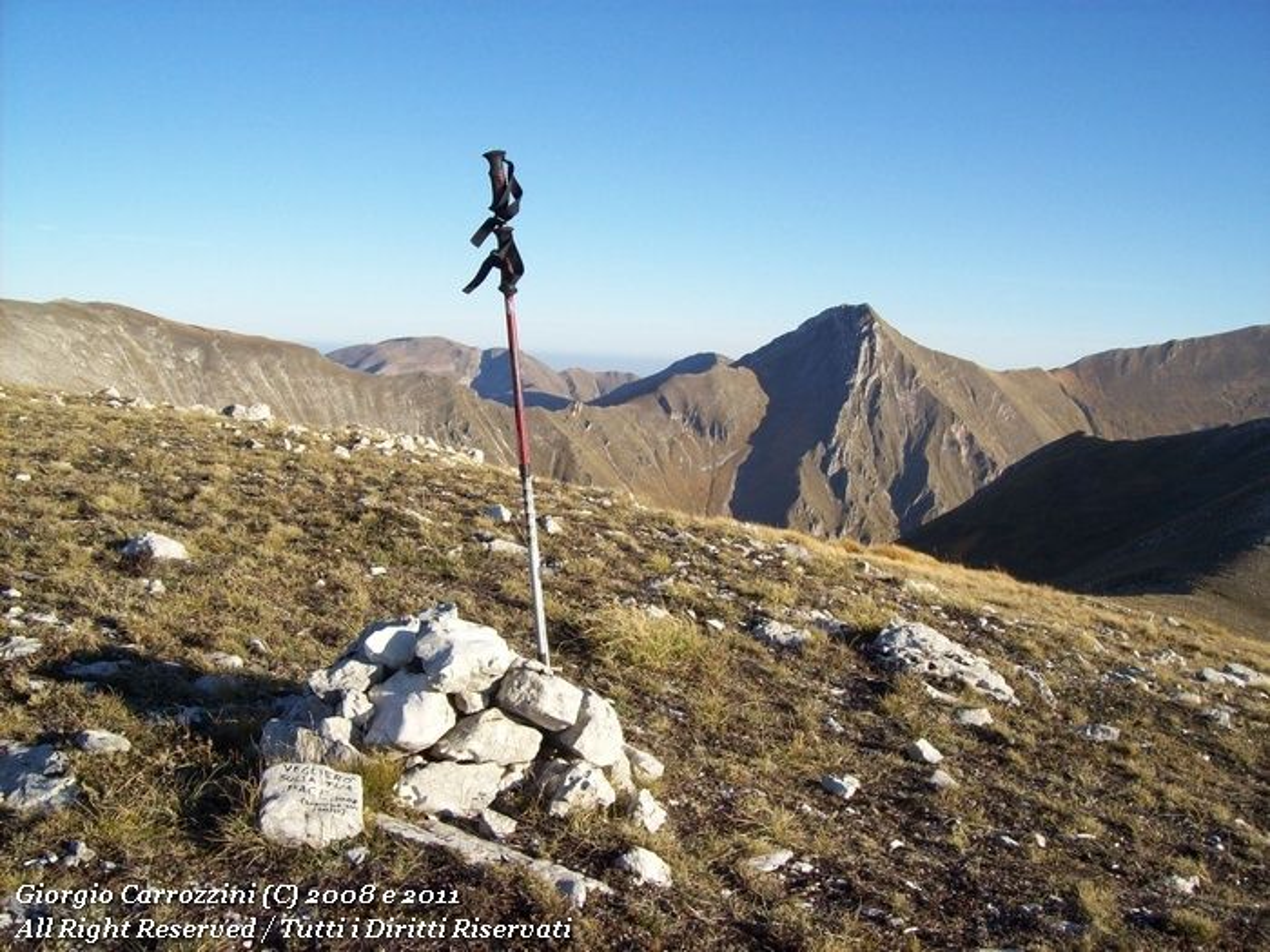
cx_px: 635
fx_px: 1321
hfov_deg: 51.4
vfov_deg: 39.7
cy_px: 476
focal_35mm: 36
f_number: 4.8
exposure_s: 1/409
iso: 80
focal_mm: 6
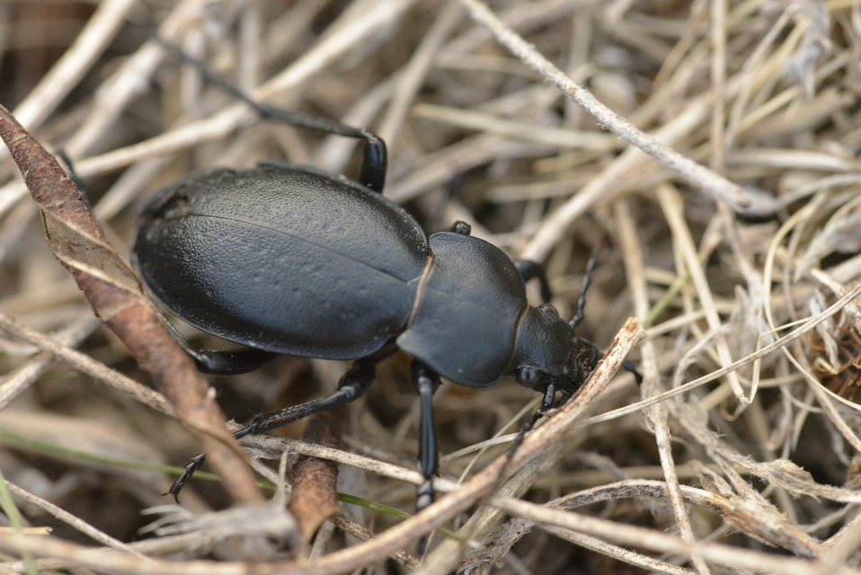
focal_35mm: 200
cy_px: 288
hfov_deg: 10.3
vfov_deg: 6.9
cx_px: 430
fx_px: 4786
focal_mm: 200
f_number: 11
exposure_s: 1/320
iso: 6400
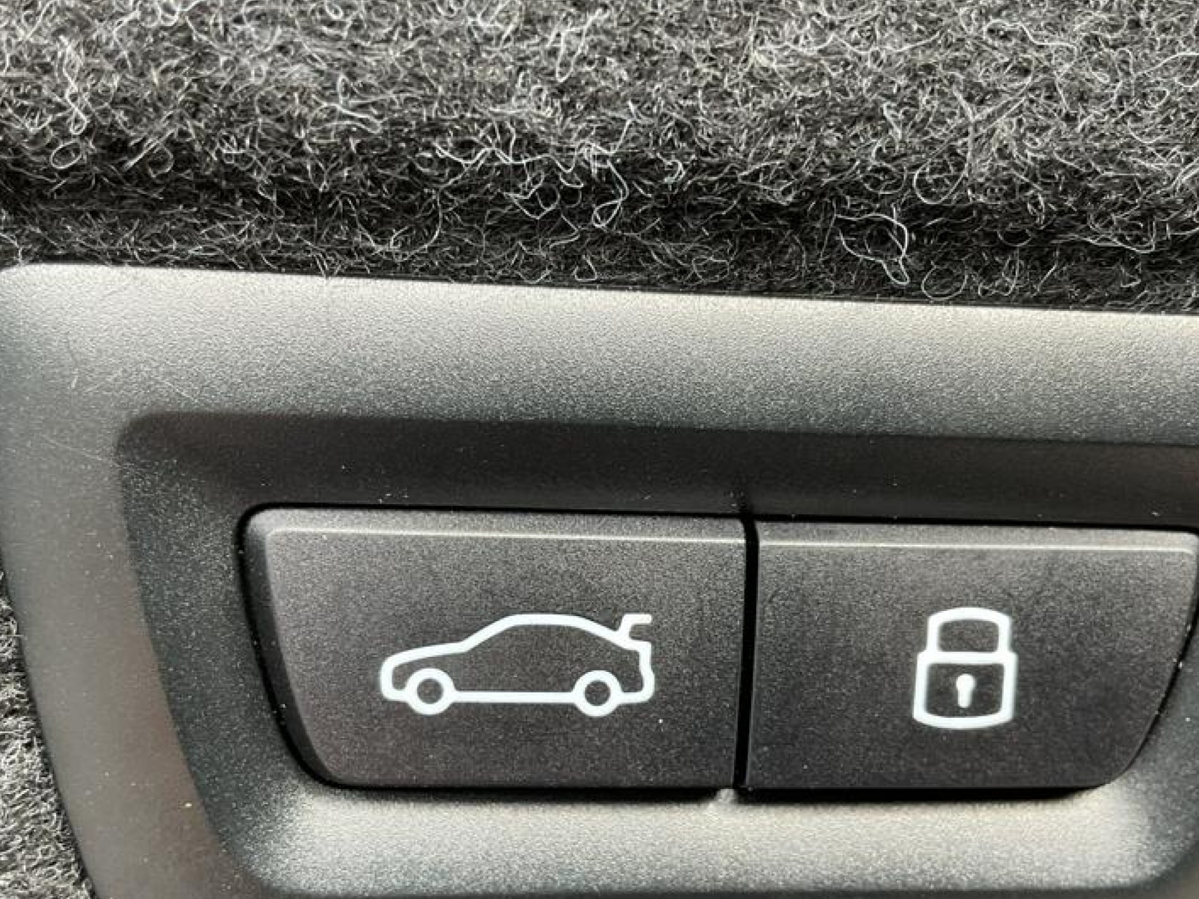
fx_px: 1455
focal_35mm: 42
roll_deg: +1.2
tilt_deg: -2.8
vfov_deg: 34.2
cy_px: 555
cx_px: 639
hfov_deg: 44.8
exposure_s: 1/120
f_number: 1.8
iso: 32
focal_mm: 3
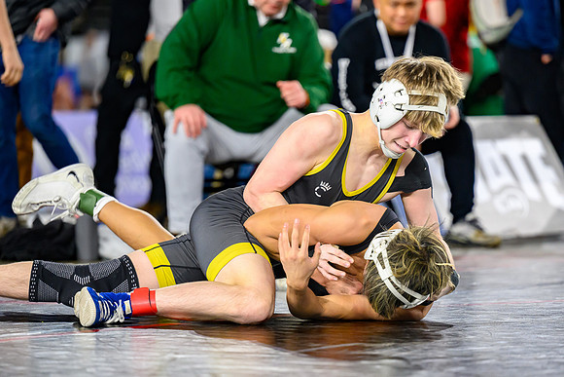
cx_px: 348
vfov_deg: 6.6
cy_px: 219
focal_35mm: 208
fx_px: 3252
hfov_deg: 9.9
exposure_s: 1/800
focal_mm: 160
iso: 2500
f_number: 2.8
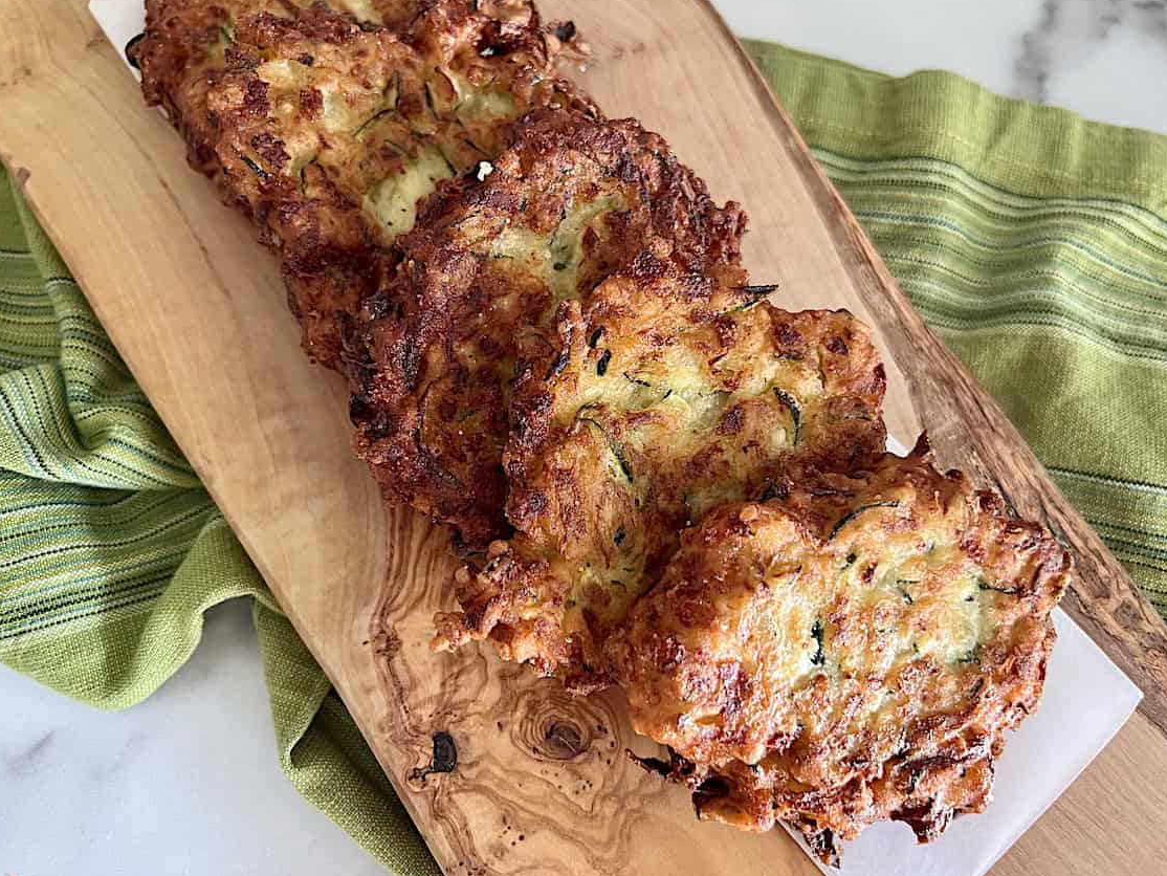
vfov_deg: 49.7
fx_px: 944
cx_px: 585
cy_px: 414
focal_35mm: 28
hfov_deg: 63.4
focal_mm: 5.7
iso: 200
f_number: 1.5
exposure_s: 1/60
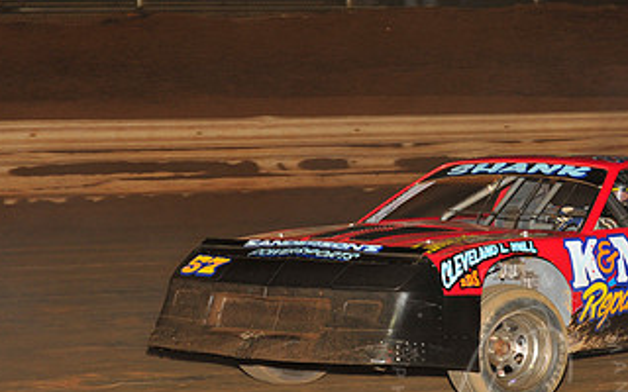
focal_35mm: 159
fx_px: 2721
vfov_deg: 8.2
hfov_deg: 13.1
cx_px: 508
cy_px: 204
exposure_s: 1/250
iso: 800
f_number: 6.3
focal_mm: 86
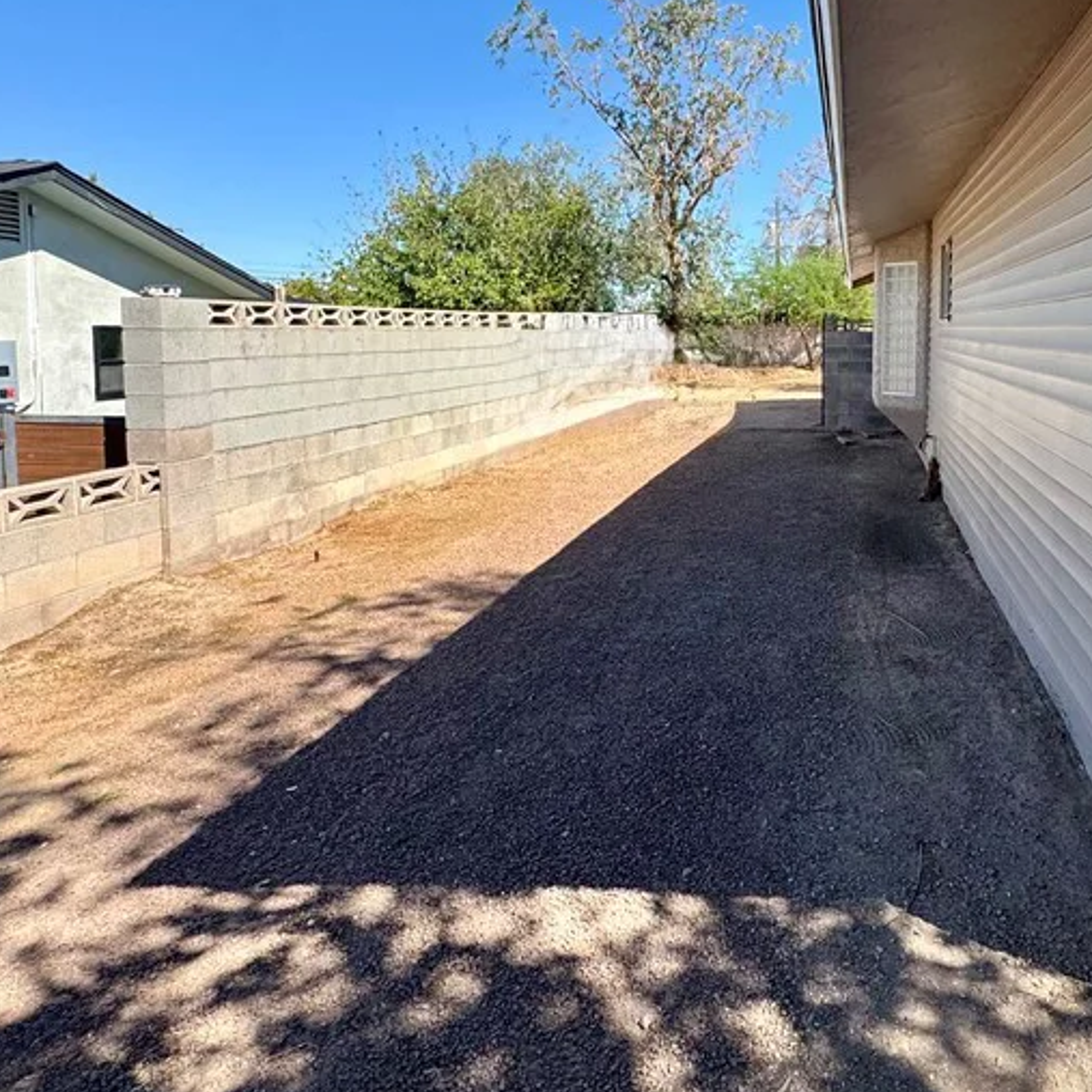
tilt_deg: -5.9
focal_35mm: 25
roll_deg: -1.5
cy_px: 383
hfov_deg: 58.9
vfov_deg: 61.7
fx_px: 892
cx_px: 846
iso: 40
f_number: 2.2
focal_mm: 2.22
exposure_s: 1/1299
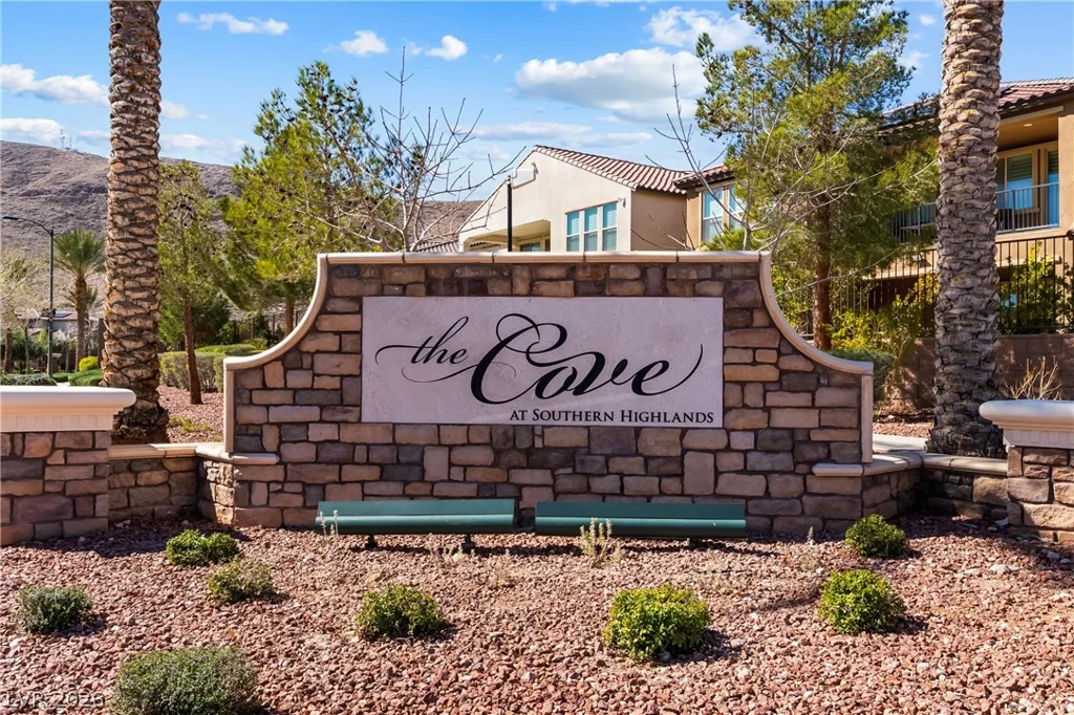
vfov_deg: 43.6
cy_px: 358
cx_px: 537
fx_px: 895
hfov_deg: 61.9
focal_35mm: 30
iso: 400
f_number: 8
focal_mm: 20
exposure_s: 1/8000
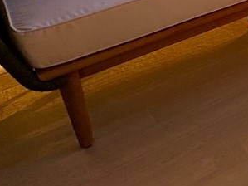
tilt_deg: -25.3
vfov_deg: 18.3
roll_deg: +0.6
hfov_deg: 13.9
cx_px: 639
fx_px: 537
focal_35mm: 75
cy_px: -55
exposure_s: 1/266
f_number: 2.2
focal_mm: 2.22
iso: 40
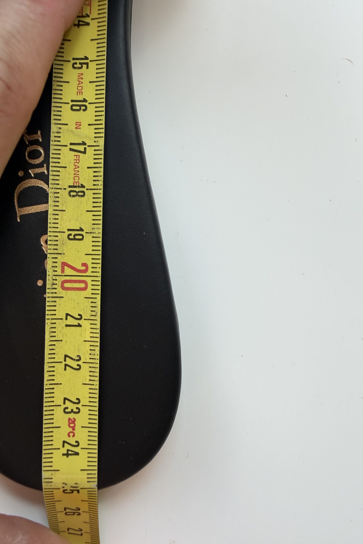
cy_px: 283
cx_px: 163
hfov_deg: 49.5
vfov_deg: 69.4
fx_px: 393
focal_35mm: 26
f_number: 2.2
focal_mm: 2.22
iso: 100
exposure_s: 1/121
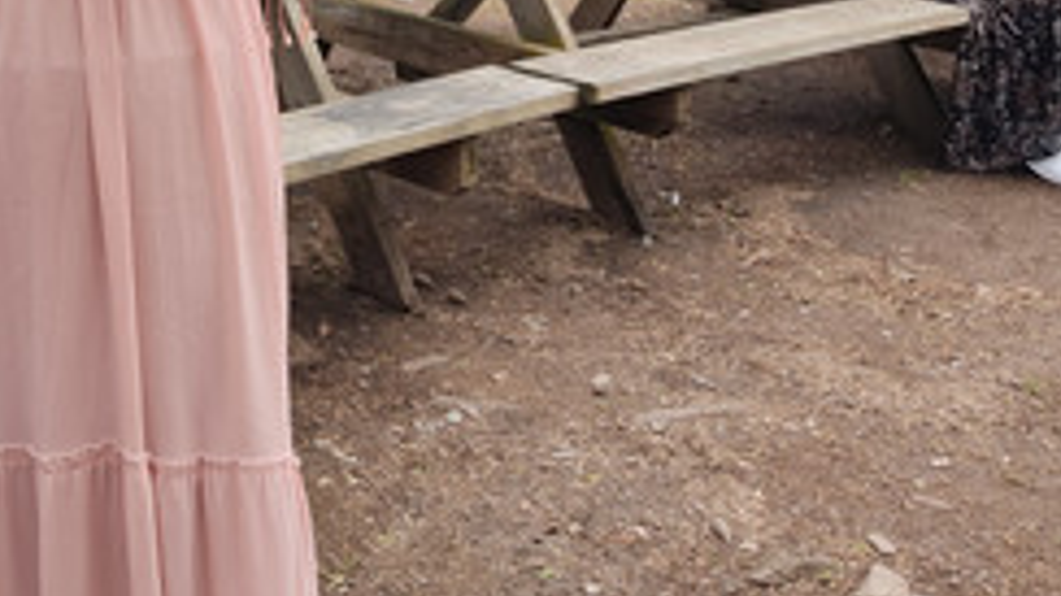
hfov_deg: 34.9
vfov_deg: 19.2
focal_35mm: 58
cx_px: 213
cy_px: -172
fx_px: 1631
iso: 100
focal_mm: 4.74
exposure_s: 1/114
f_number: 1.79
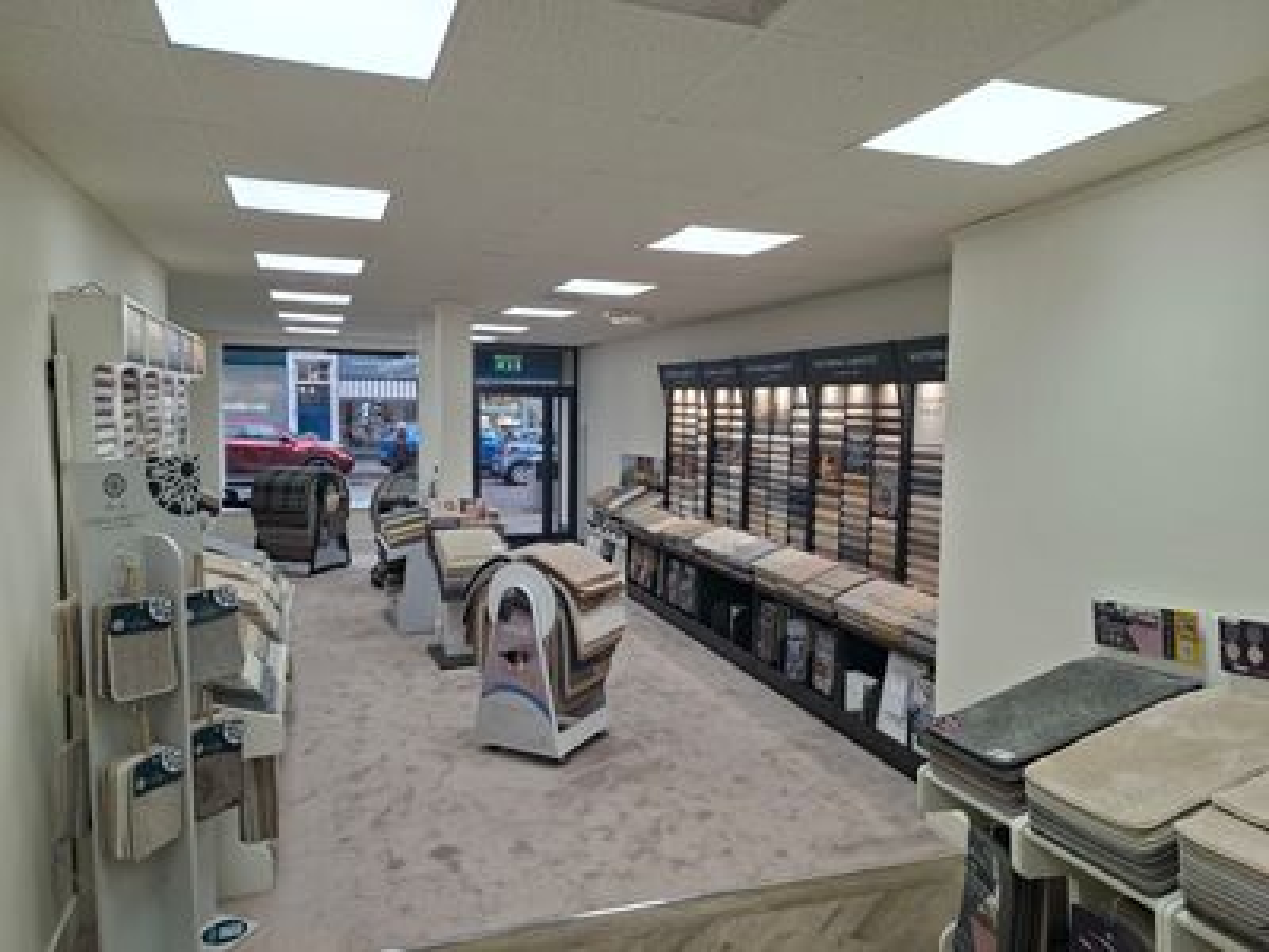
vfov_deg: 58.9
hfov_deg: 73.9
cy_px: 476
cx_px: 634
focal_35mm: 23
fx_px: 843
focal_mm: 5.54
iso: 50
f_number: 1.8
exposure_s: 1/123
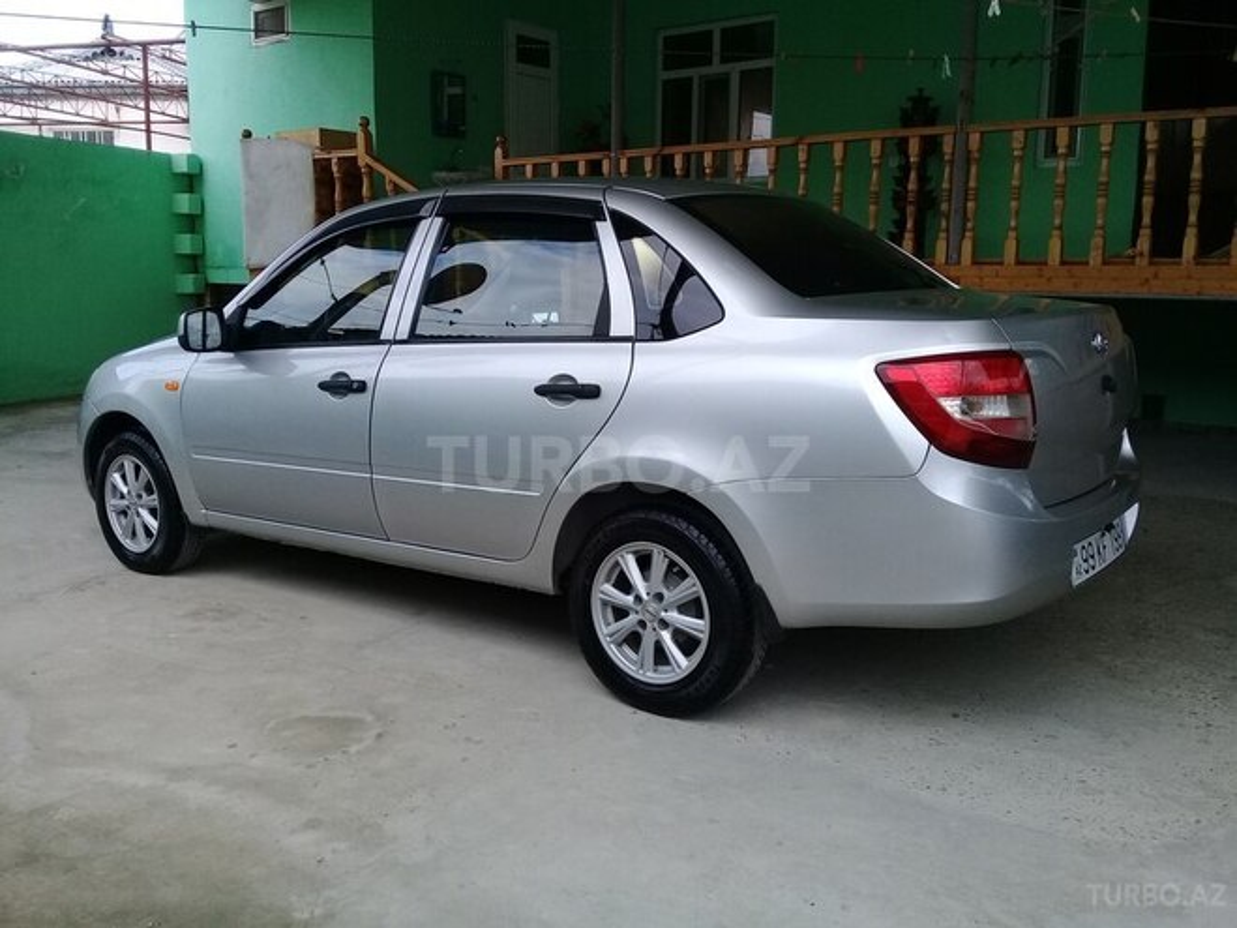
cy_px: 464
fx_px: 1108
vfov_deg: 45.4
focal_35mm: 31
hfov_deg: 58.4
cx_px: 618
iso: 50
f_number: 2.2
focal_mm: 3.3
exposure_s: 1/344
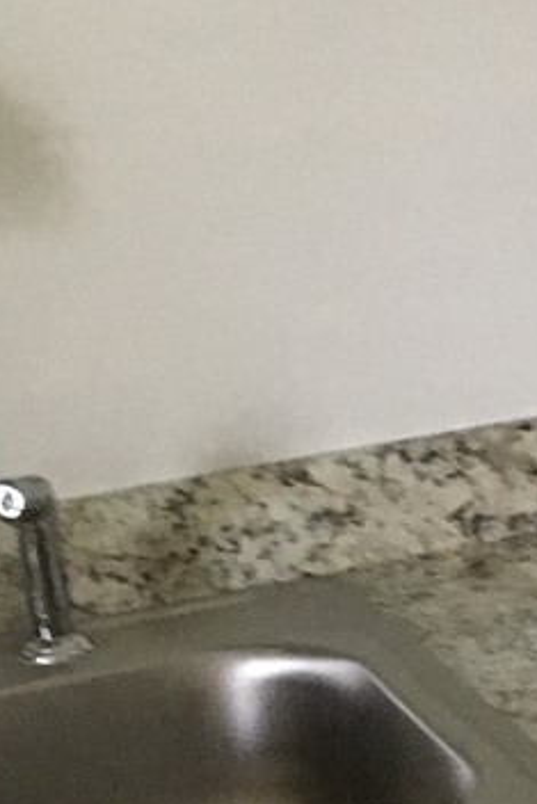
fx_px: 3062
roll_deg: +5.3
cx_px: 585
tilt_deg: -24.6
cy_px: 870
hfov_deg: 9.9
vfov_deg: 14.6
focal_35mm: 137
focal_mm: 4.15
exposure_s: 1/30
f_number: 2.2
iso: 250
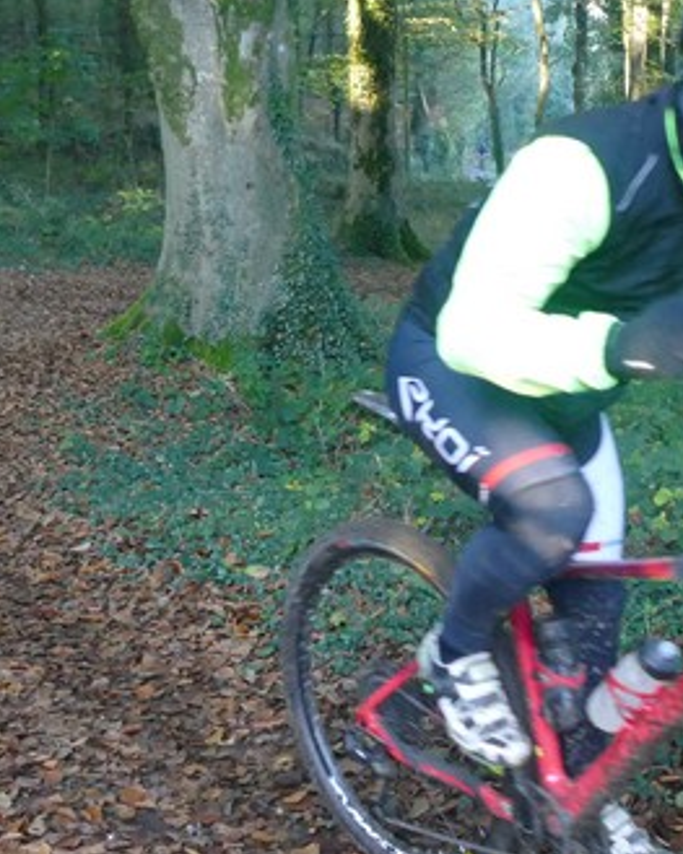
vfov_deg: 33.0
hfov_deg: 26.5
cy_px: 435
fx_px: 1441
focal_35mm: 57
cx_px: 454
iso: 1600
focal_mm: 9.12
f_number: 2.8
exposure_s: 1/200
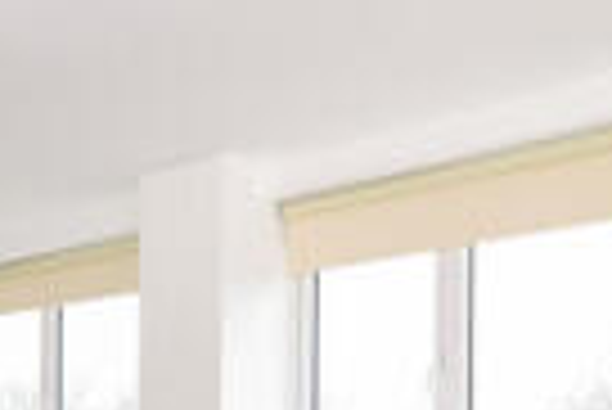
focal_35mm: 56
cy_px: 421
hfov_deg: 31.1
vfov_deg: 23.1
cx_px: -86
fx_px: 953
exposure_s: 1/60
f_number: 5.6
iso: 640
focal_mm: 16
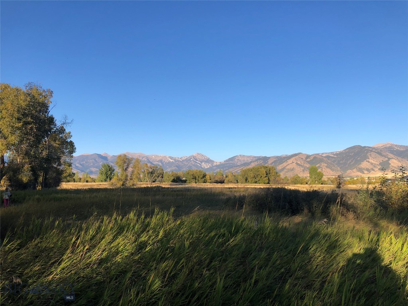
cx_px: 204
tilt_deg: +6.7
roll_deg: +0.7
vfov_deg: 49.7
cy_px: 153
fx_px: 330
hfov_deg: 63.4
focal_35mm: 28
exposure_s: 1/1297
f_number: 1.8
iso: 20
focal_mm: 3.99
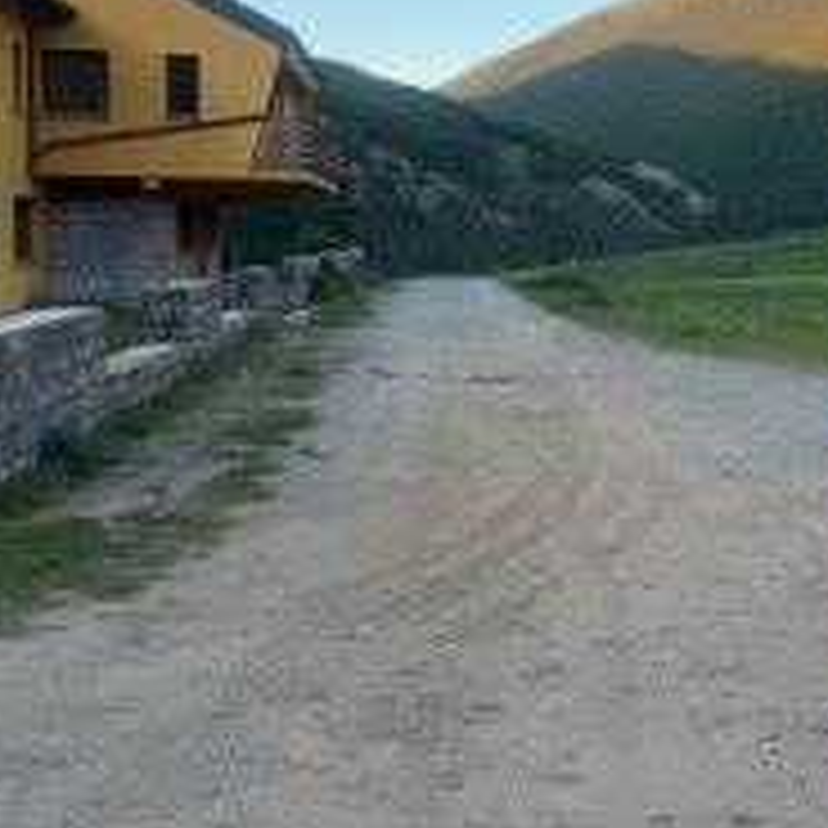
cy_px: 256
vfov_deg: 36.3
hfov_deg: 33.2
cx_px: 860
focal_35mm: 46
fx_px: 1245
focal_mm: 6.76
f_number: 1.78
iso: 80
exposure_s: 1/399
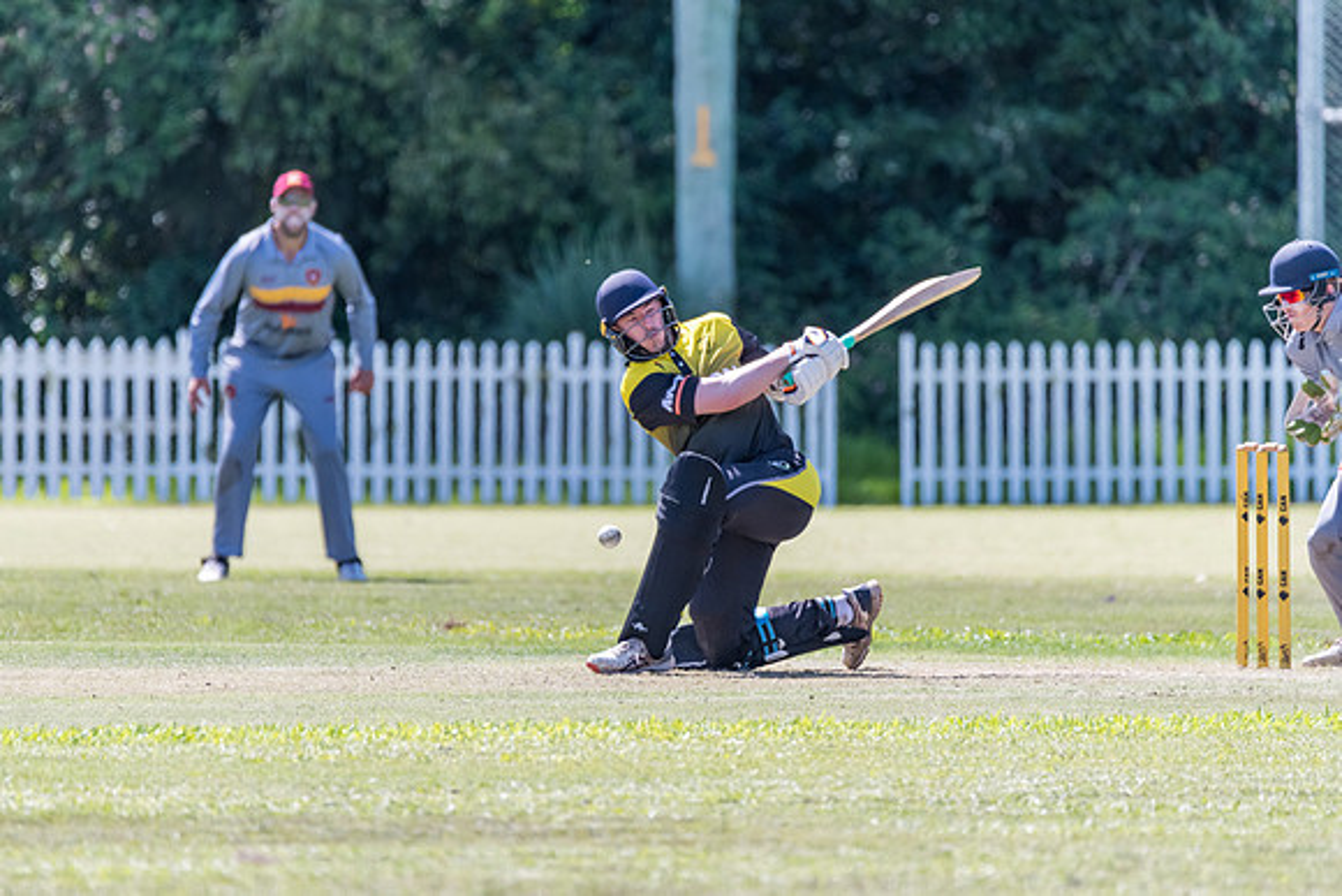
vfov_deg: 2.2
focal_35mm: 635
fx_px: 23674
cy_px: 454
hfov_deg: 3.2
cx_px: 637
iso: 1400
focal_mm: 600
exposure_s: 1/2000
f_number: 6.3
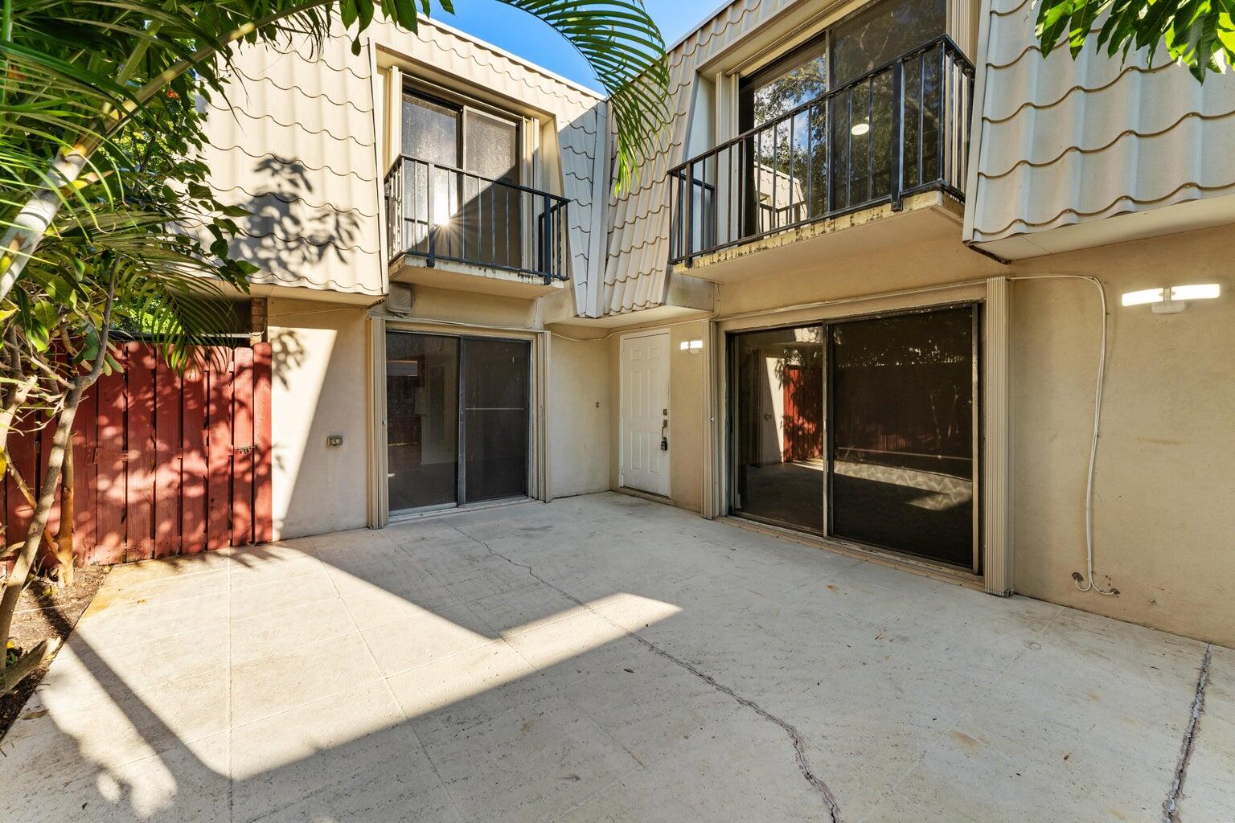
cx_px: 618
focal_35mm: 14
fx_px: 480
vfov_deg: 81.2
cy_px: 412
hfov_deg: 104.3
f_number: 9
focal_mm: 14
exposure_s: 1/80
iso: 400
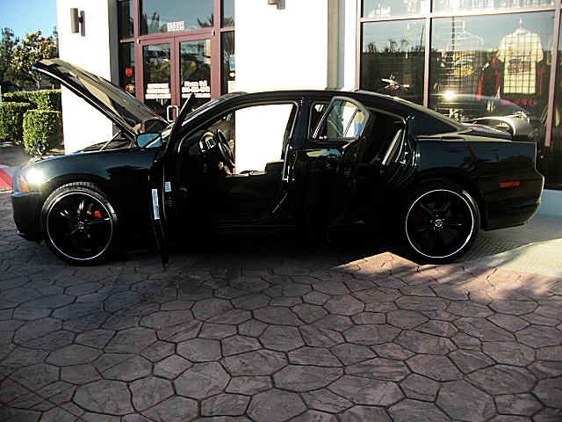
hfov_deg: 51.4
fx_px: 584
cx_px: 281
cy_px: 211
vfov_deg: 39.7
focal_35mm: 36
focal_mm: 6.3
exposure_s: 1/320
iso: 50
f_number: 2.8
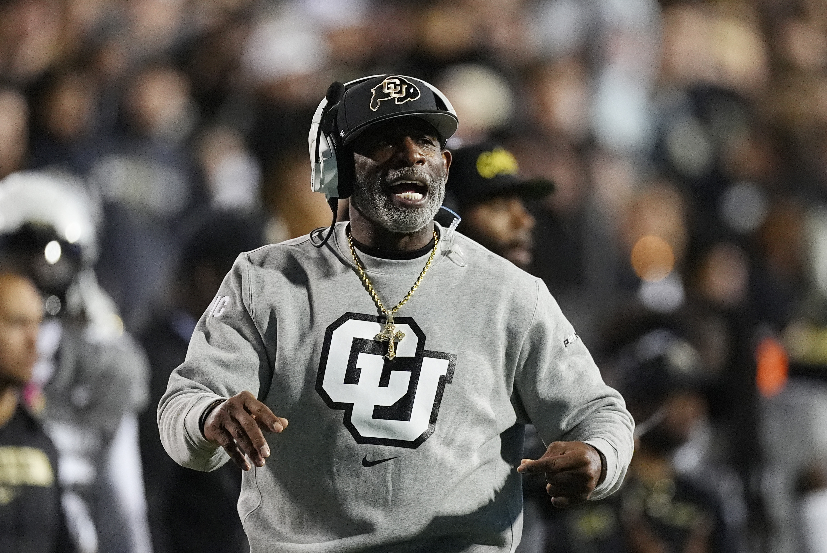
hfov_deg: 2.1
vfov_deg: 1.4
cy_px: 286
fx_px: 22511
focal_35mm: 979
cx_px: 441
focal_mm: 600
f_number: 4
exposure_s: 1/1250
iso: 6400
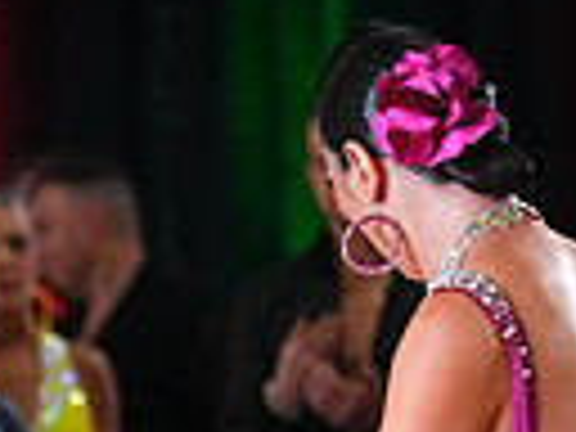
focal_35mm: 870
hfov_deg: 2.3
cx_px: 16
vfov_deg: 1.7
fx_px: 14477
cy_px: 774
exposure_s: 1/400
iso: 8000
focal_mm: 200
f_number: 4.5
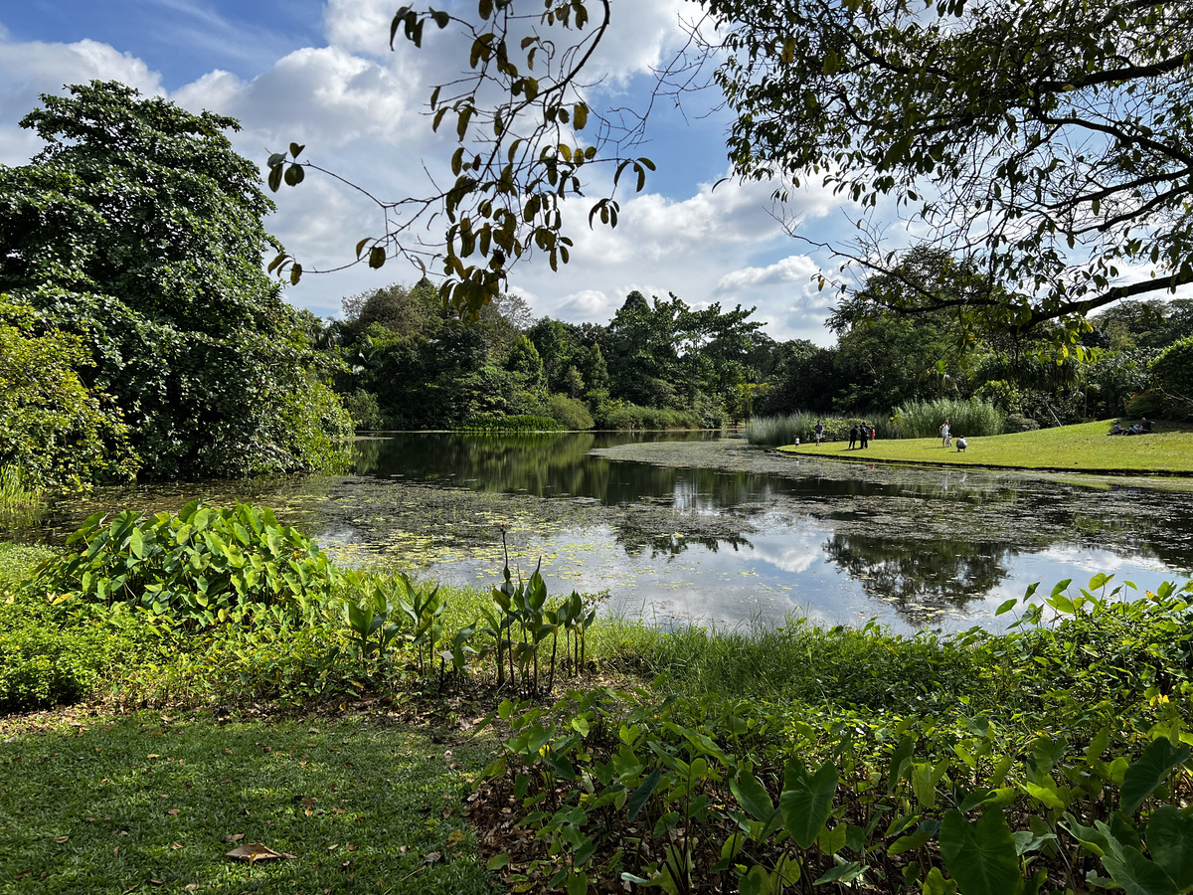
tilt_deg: -1.6
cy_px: 448
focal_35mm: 26
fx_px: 896
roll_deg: -0.1
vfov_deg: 53.1
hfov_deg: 67.3
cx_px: 596
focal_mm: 5.7
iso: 50
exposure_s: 1/4274
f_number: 1.5
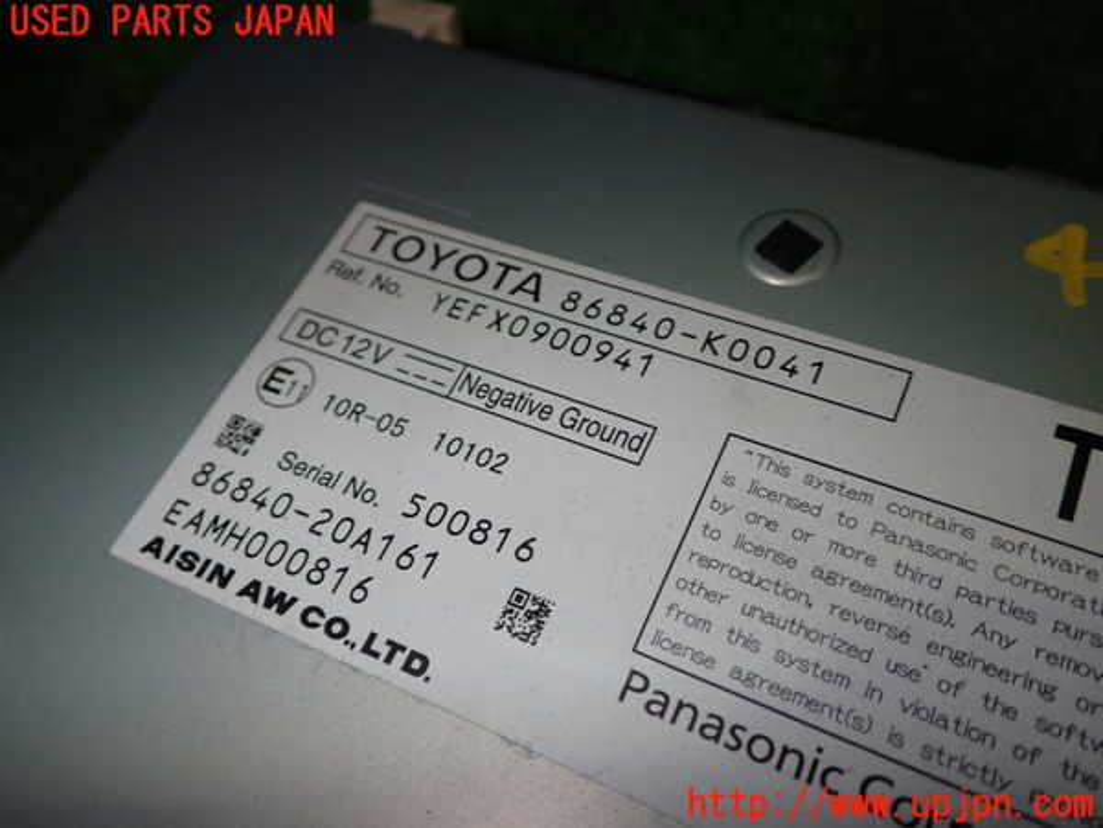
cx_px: 552
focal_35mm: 32
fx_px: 1020
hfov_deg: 56.8
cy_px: 414
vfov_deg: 44.2
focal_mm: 5.79
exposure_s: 1/30
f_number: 7.1
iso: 200
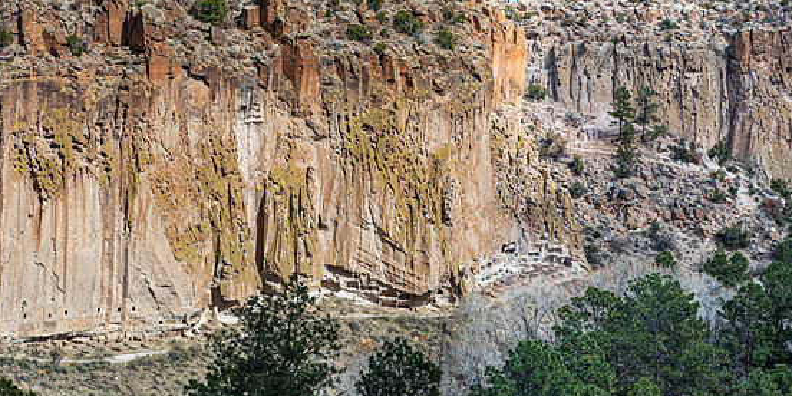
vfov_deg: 11.8
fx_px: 1924
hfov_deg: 23.3
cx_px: 385
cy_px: 187
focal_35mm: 94
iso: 200
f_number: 8
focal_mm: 40
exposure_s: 1/125
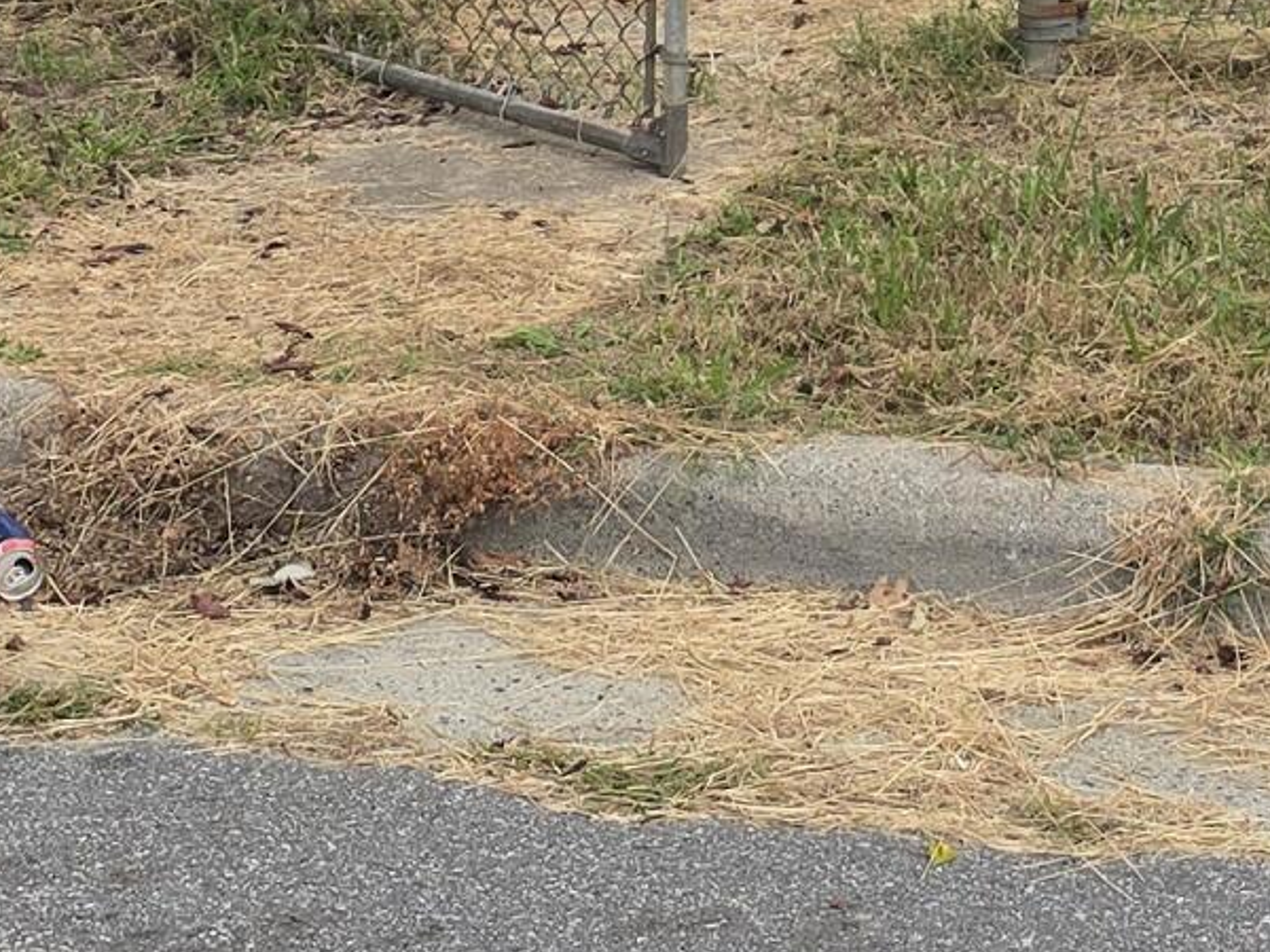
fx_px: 4219
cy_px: -639
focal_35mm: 115
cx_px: 1151
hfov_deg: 16.9
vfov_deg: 12.1
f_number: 1.7
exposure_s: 1/223
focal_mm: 6.3
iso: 12
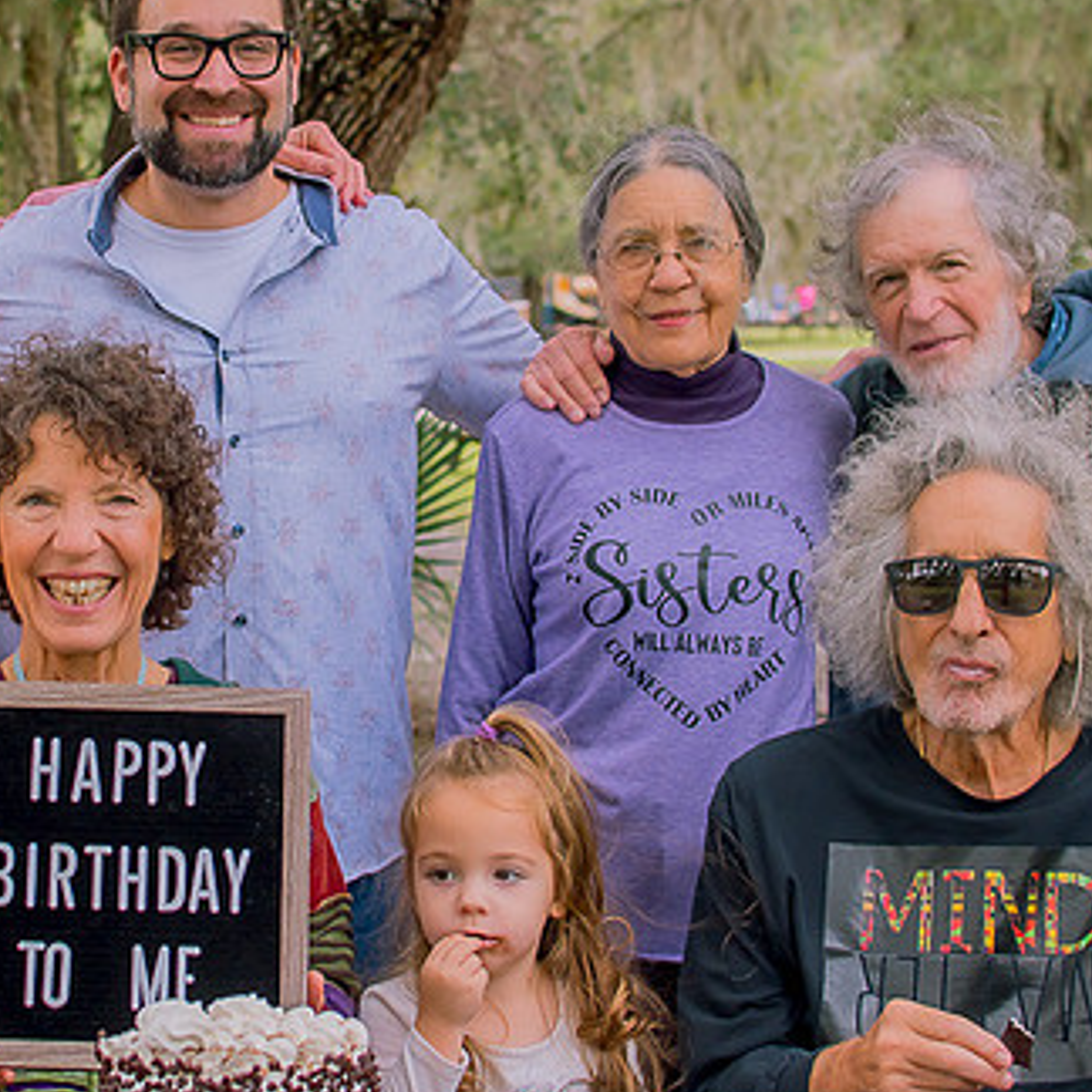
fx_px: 3248
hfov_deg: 18.9
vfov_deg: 19.1
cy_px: 426
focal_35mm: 91
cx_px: 251
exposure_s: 1/250
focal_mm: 35
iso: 100
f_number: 4
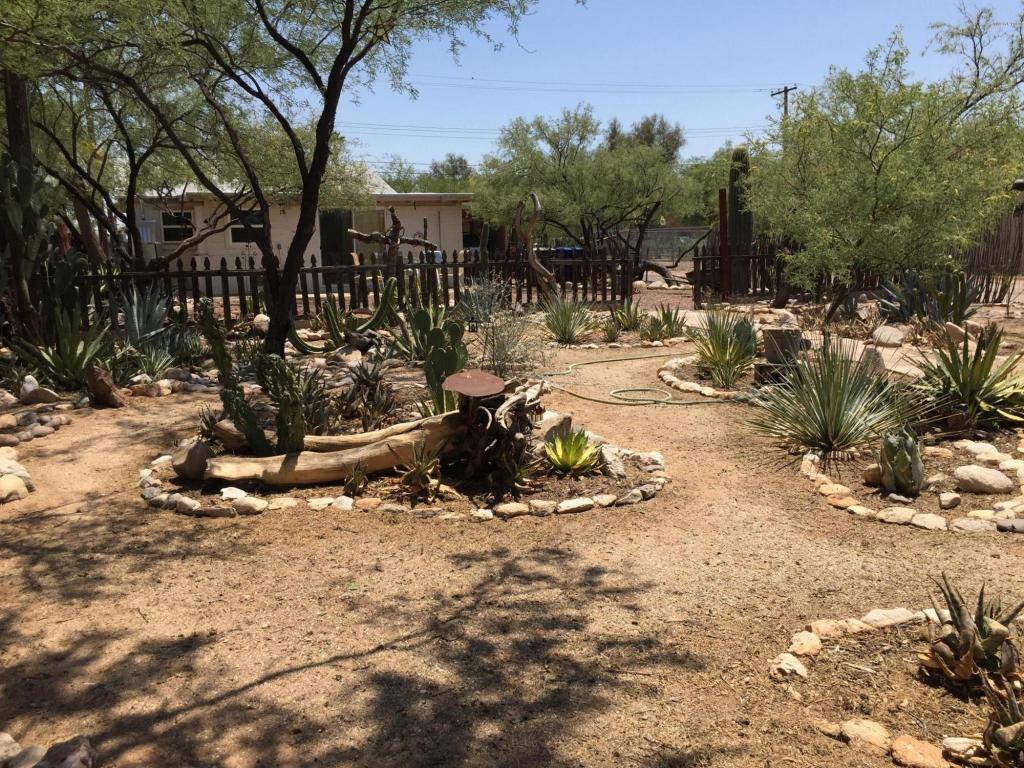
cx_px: 512
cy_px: 384
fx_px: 858
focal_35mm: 29
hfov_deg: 61.7
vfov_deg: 48.2
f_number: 2.2
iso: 32
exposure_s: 1/2198
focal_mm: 4.15
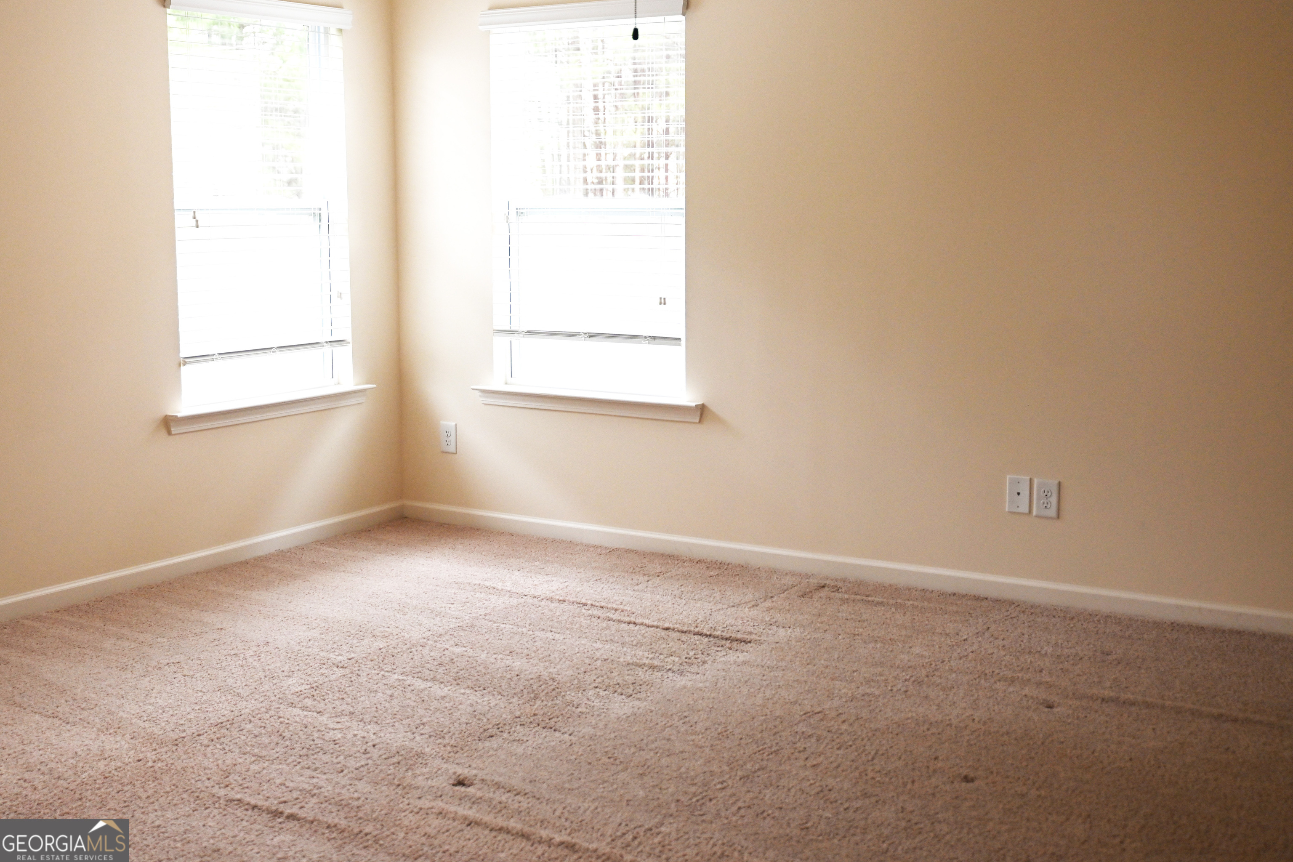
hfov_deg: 46.4
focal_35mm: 42
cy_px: 431
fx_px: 1508
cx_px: 646
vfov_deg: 31.9
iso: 400
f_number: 2.8
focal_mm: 28
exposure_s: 1/250
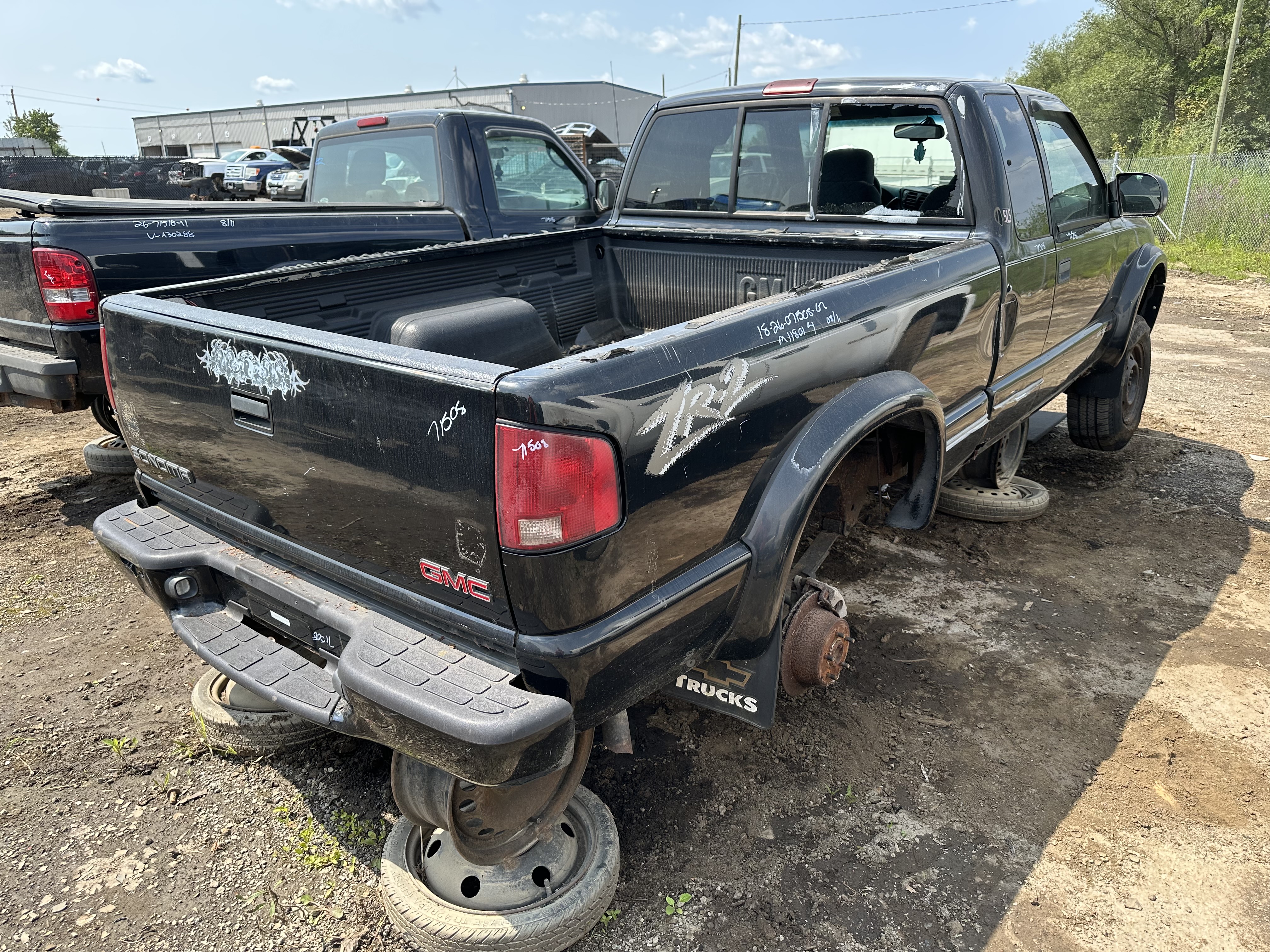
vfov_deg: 56.8
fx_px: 881
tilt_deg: -17.3
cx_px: 635
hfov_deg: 71.6
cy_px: 476
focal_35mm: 24
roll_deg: -0.9
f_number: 1.78
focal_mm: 6.86
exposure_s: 1/1144
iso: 80
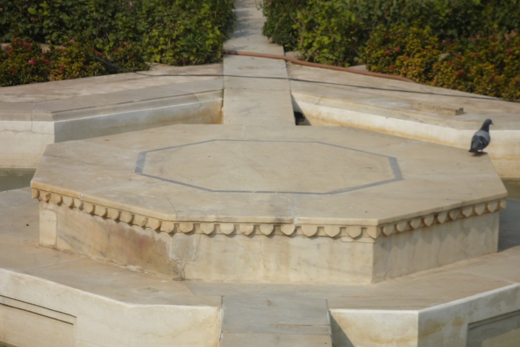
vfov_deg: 8.7
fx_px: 2268
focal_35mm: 157
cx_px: 259
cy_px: 178
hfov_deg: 13.1
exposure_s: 1/640
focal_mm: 22
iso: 100
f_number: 5.9
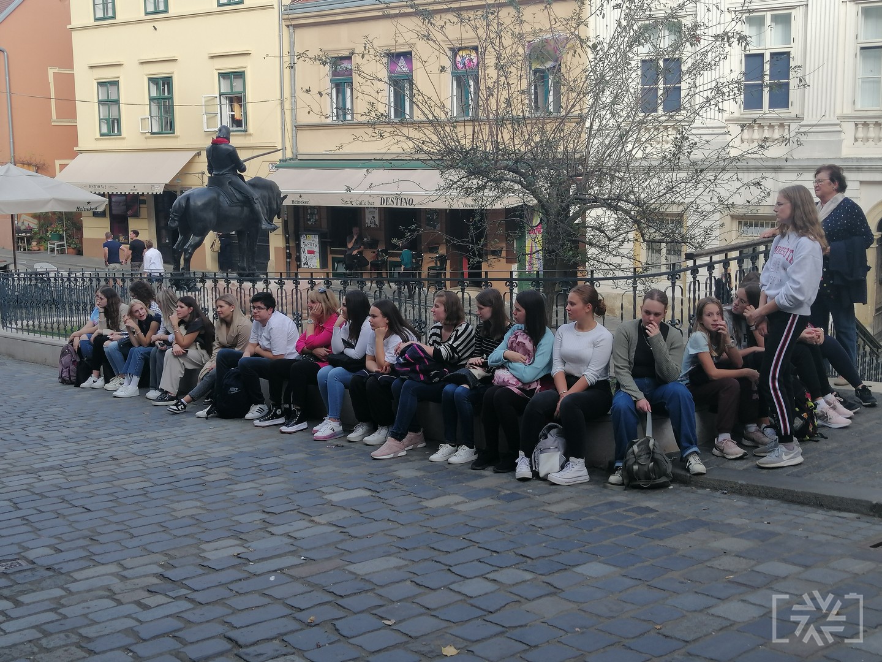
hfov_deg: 44.8
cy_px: 331
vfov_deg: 34.3
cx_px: 441
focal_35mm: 42
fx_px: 1070
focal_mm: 3.95
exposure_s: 1/344
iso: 50
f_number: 1.8
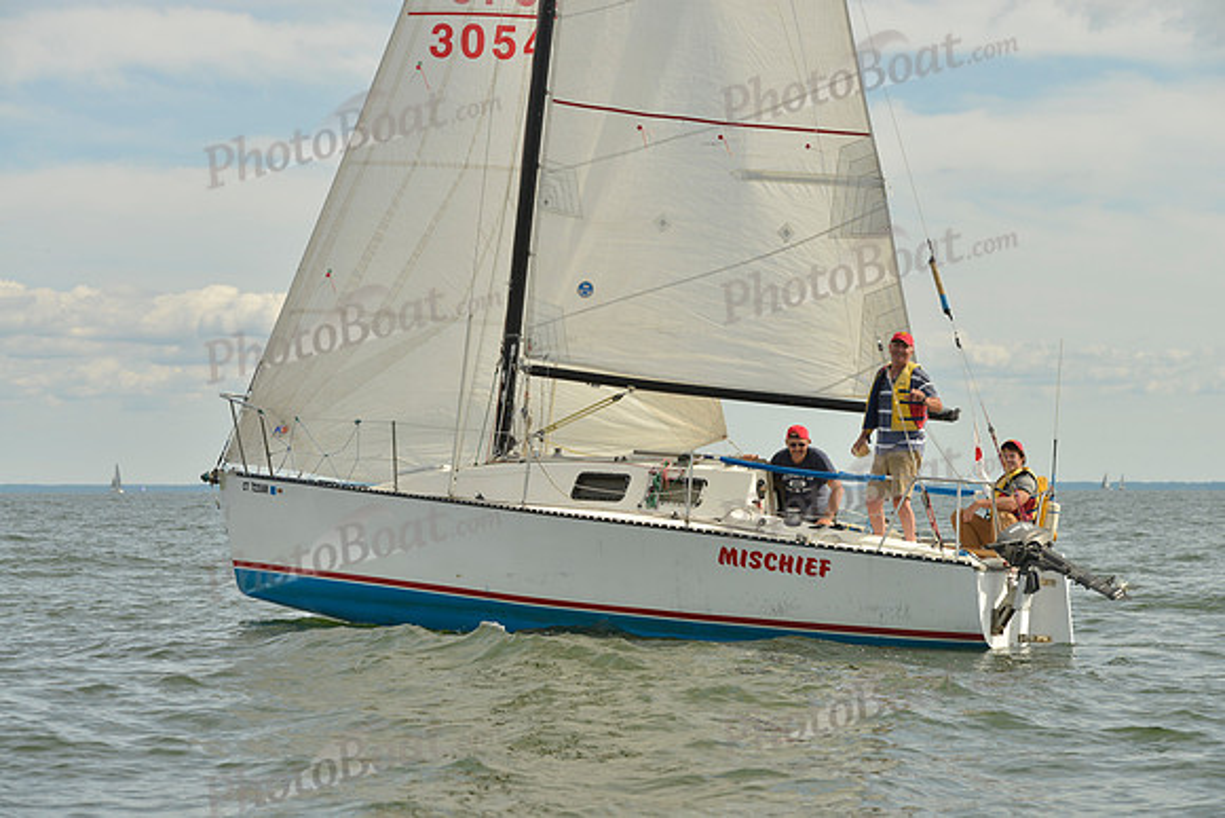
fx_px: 3335
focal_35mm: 98
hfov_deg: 20.8
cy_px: 409
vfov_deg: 14.0
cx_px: 612
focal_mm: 98
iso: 200
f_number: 7.1
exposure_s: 1/1000
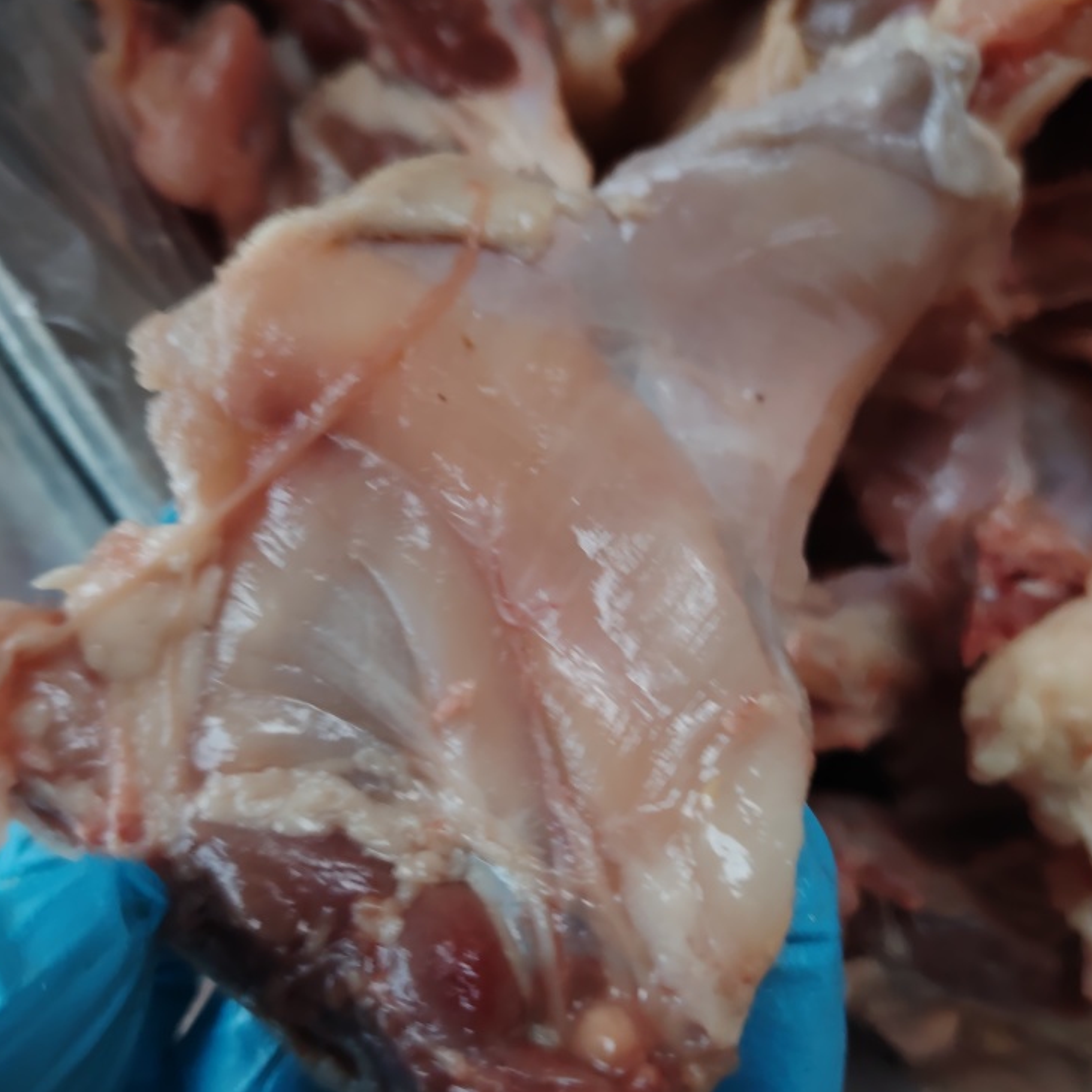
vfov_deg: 52.4
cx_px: 580
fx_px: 1106
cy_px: 611
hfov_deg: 52.5
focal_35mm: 31
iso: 2247
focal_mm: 5.25
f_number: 1.75
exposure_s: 1/25
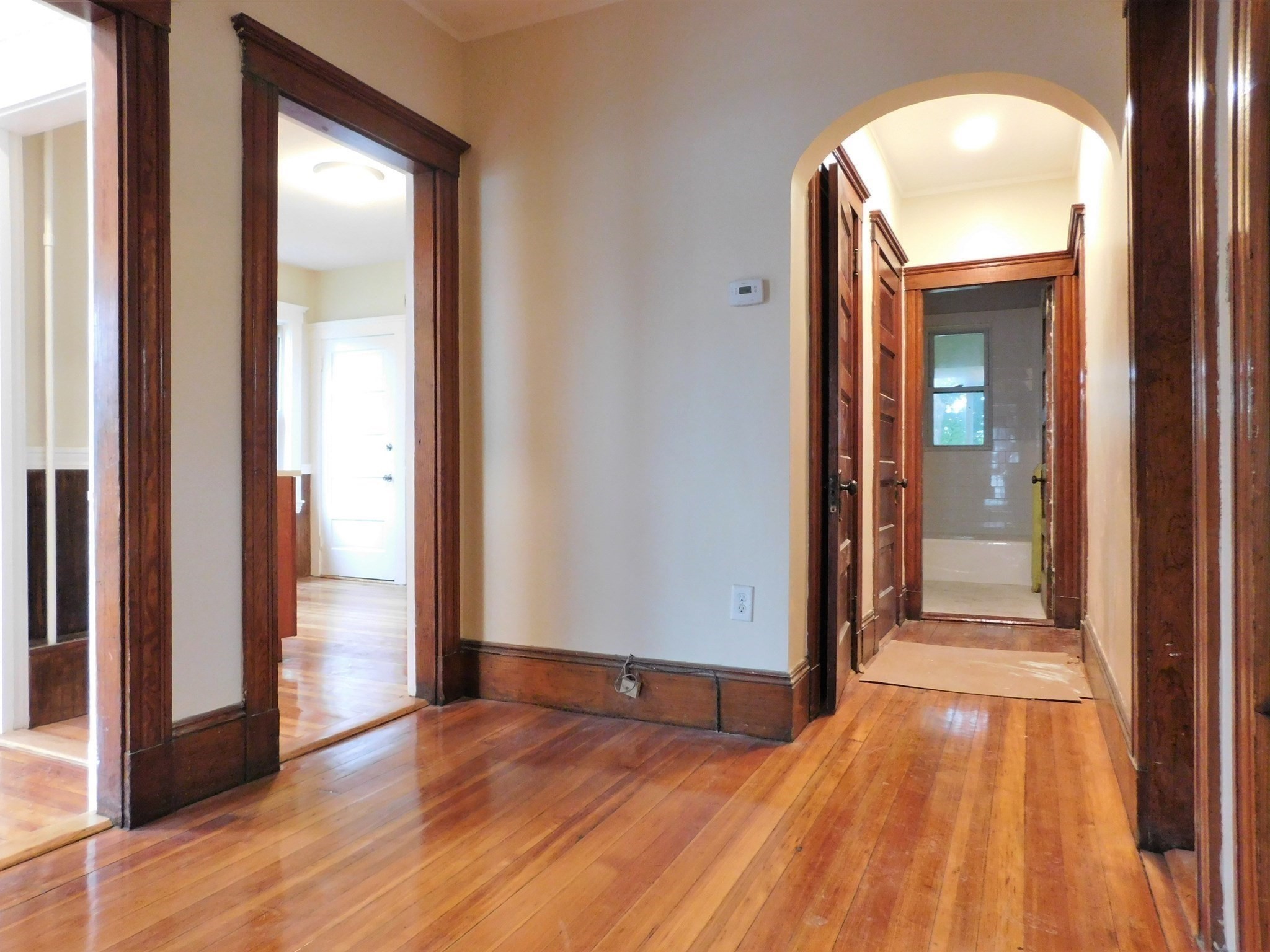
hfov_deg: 73.9
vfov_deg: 58.9
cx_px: 635
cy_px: 476
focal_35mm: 23
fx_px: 844
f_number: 3
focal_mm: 4
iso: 400
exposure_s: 1/25
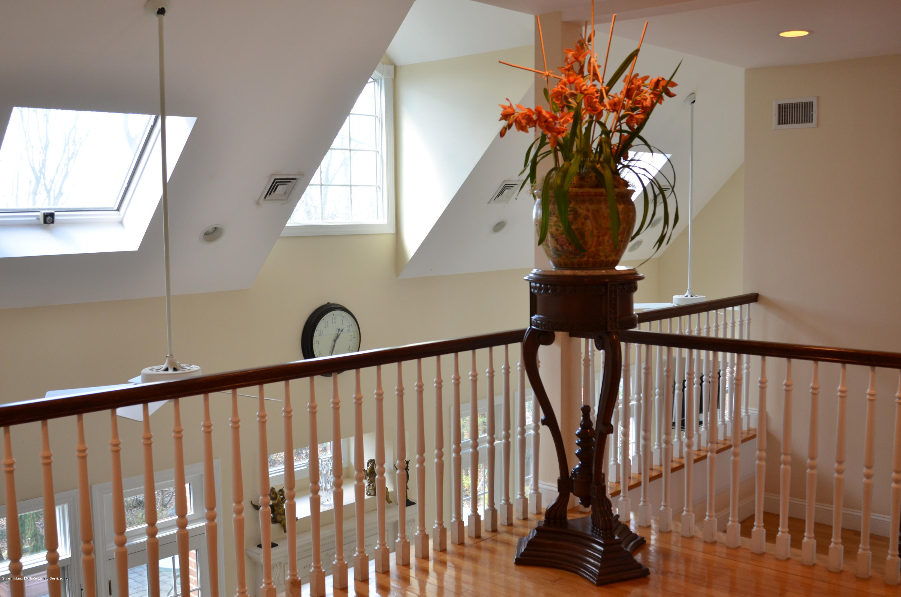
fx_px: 899
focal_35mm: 36
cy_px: 298
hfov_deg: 53.2
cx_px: 450
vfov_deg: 36.7
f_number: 4
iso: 450
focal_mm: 24
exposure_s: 1/60
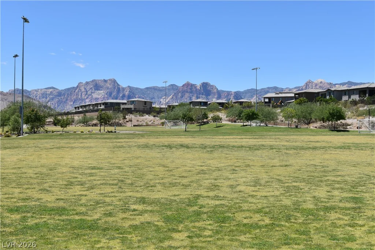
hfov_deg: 37.8
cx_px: 188
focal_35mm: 52
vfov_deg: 25.8
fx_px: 547
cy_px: 125
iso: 200
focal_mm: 35
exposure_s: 1/400
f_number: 10
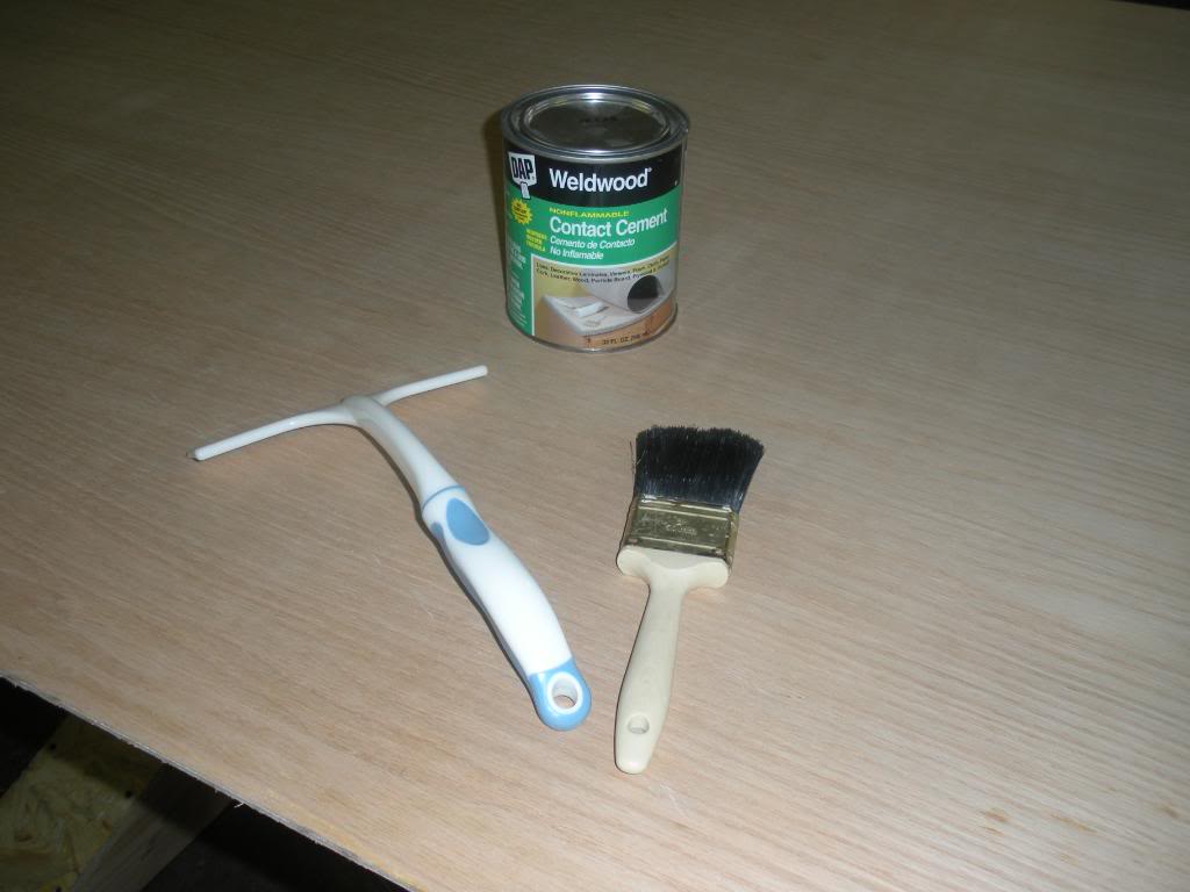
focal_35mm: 36
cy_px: 446
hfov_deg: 51.4
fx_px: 1238
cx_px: 595
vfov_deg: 39.7
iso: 64
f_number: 3.5
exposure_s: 1/30
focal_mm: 6.3
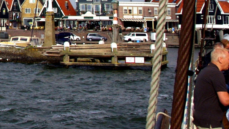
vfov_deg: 12.4
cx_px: -97
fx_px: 558
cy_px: -72
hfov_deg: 20.4
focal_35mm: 92
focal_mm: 18
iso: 400
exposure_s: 1/800
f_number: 11
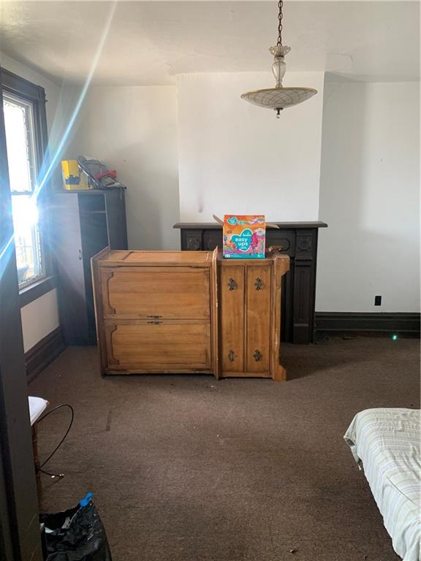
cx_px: 210
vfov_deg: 67.3
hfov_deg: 53.1
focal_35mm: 26
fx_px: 422
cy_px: 280
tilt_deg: -10.4
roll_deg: +0.8
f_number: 1.8
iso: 125
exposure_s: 1/60
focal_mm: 4.25
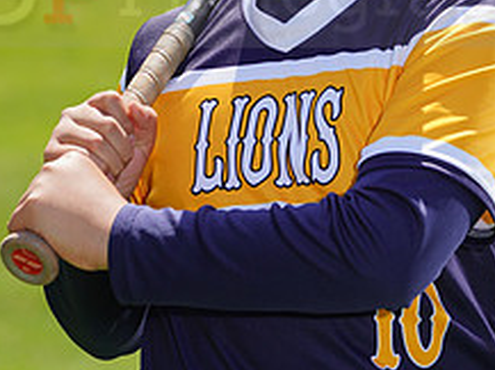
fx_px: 7352
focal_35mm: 515
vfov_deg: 2.9
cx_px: 284
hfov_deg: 3.9
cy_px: -25
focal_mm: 200
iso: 100
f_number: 8
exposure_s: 1/250
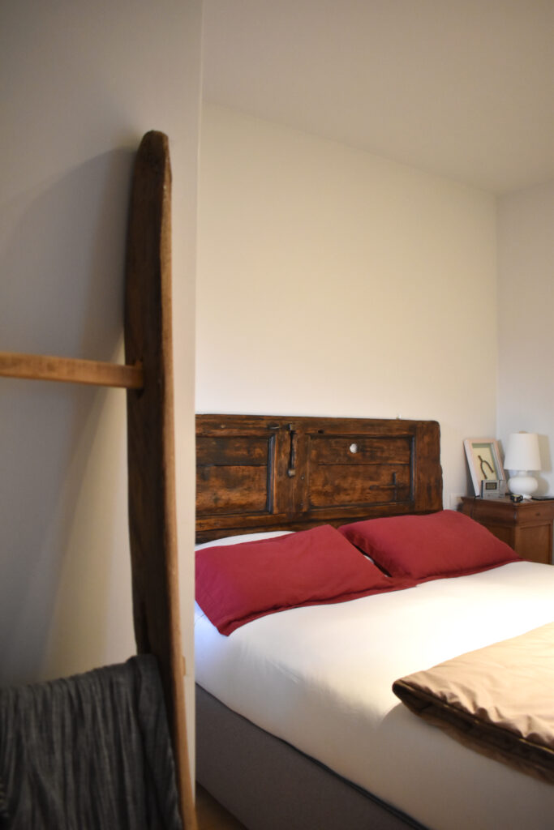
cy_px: 415
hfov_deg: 47.9
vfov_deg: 67.4
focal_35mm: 27
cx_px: 277
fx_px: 623
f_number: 3.5
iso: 1600
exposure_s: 1/30
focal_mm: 18
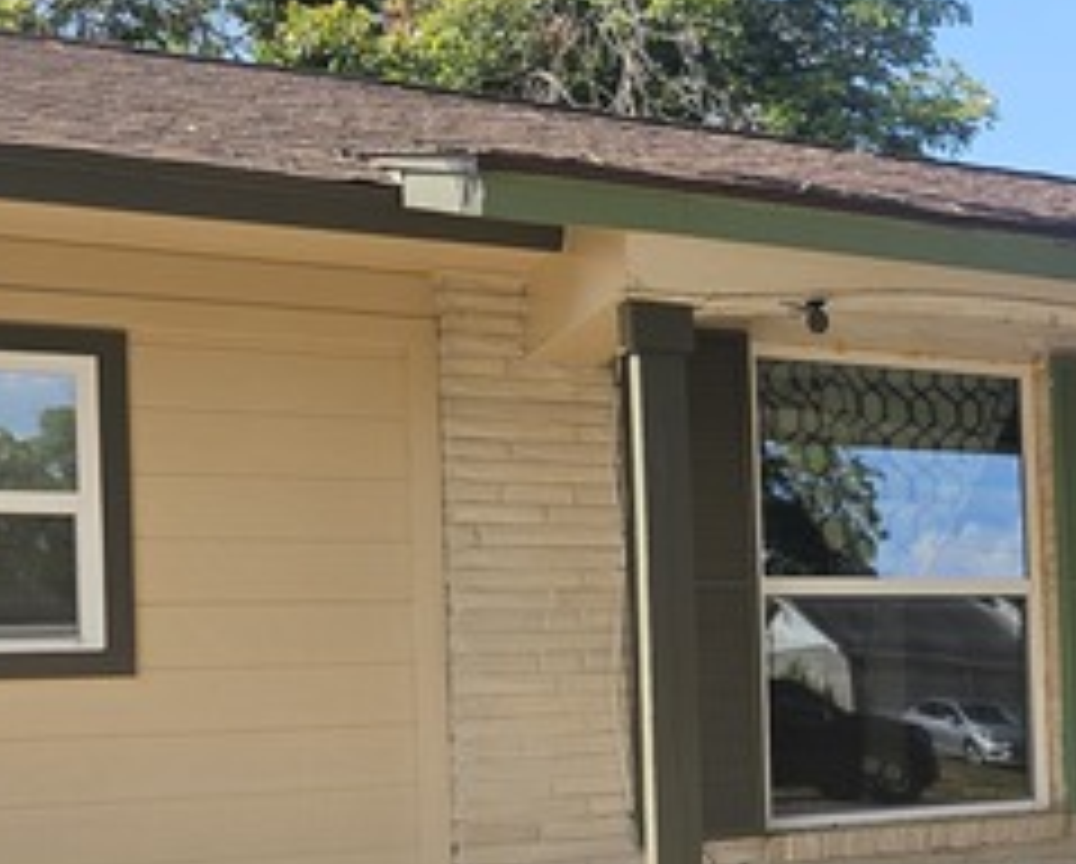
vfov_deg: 25.2
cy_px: 648
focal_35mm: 60
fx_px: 1914
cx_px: 1306
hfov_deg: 27.5
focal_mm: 6.3
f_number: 1.7
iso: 10
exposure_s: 1/260
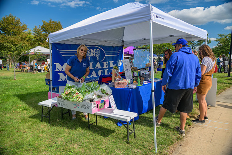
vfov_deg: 53.2
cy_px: 78
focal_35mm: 24
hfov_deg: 73.7
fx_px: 155
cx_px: 116
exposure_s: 1/320
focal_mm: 24
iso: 64
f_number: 4
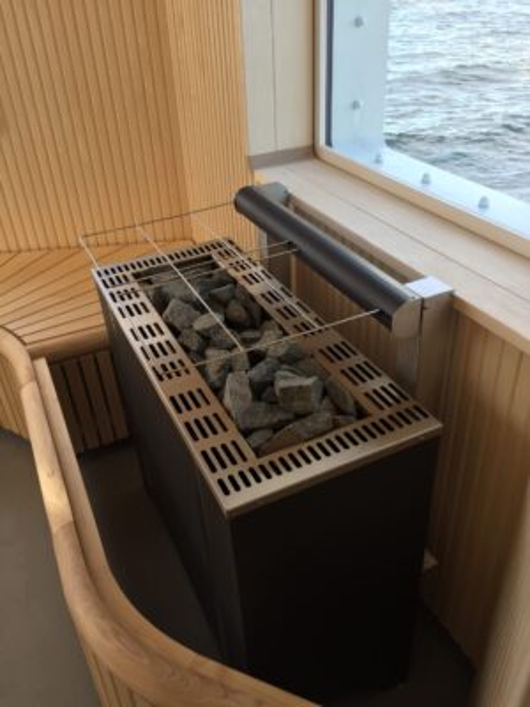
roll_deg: +1.3
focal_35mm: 29
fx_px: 592
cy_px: 354
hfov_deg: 48.2
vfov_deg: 61.7
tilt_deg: -35.9
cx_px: 265
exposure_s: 1/100
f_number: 2.2
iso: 32
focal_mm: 4.15
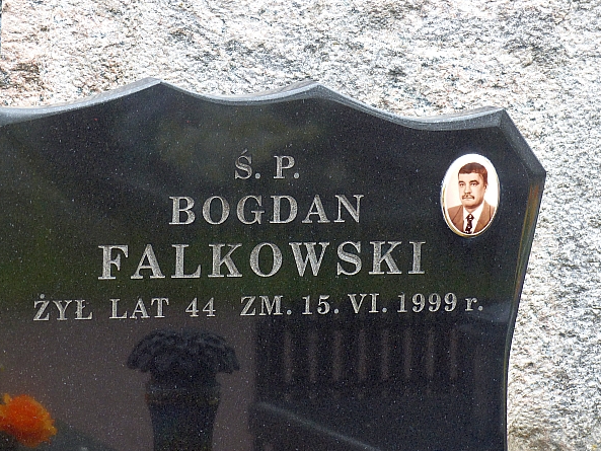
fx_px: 2848
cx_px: 281
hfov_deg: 12.0
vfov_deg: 9.1
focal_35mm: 164
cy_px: 228
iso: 100
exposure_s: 1/160
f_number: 4
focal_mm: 27.4
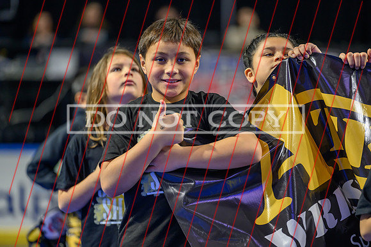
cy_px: 124
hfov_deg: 10.1
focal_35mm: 204
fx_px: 2104
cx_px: 186
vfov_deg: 6.7
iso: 2500
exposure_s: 1/400
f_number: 2.8
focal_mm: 200
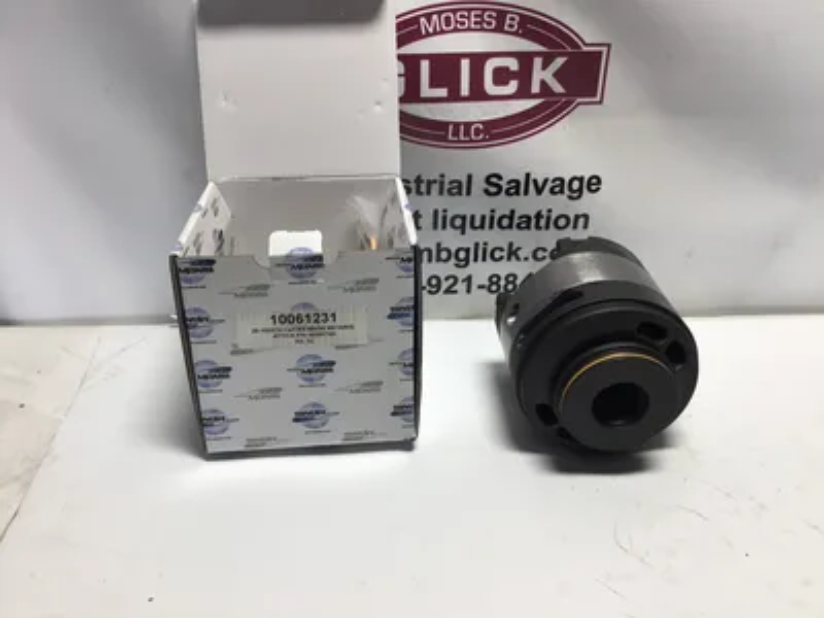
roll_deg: -2.2
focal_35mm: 31
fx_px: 738
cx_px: 412
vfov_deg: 45.4
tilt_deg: -29.5
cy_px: 309
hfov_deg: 58.4
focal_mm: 3.3
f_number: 2.4
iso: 25
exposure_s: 1/123
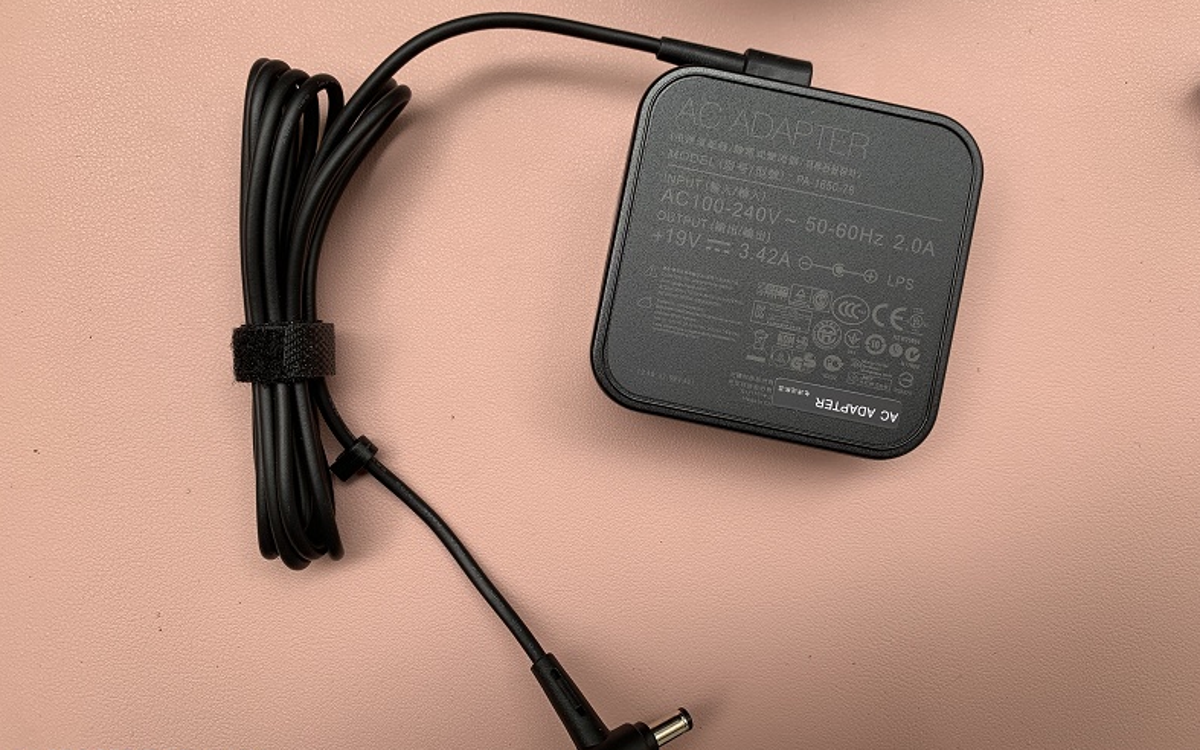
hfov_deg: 66.5
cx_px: 607
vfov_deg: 44.4
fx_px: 916
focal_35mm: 28
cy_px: 326
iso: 25
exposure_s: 1/147
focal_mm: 4.25
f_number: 1.8
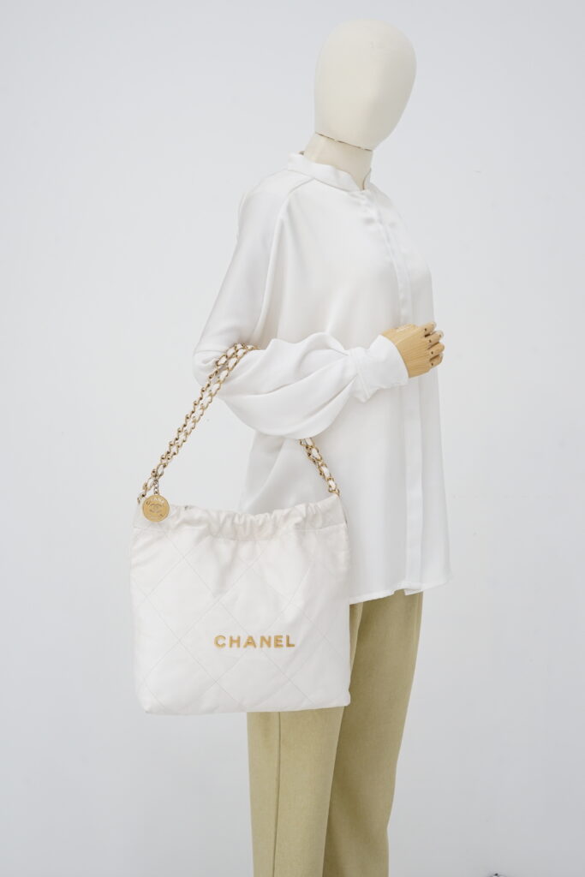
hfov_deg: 27.0
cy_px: 438
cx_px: 292
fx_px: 1218
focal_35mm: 50
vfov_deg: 39.6
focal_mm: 50
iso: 640
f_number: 8
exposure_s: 1/8
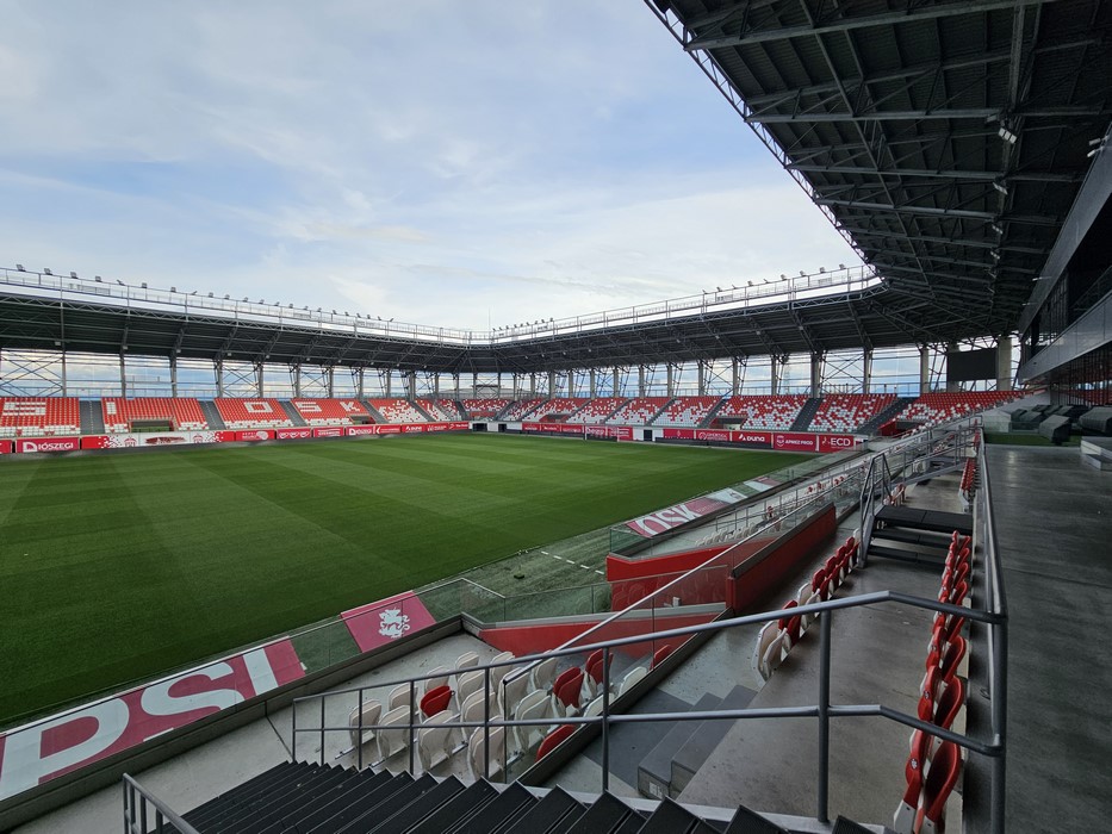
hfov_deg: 106.2
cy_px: 417
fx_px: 418
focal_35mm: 13
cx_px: 556
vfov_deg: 89.9
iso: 50
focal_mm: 2.2
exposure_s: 1/1663
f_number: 2.2
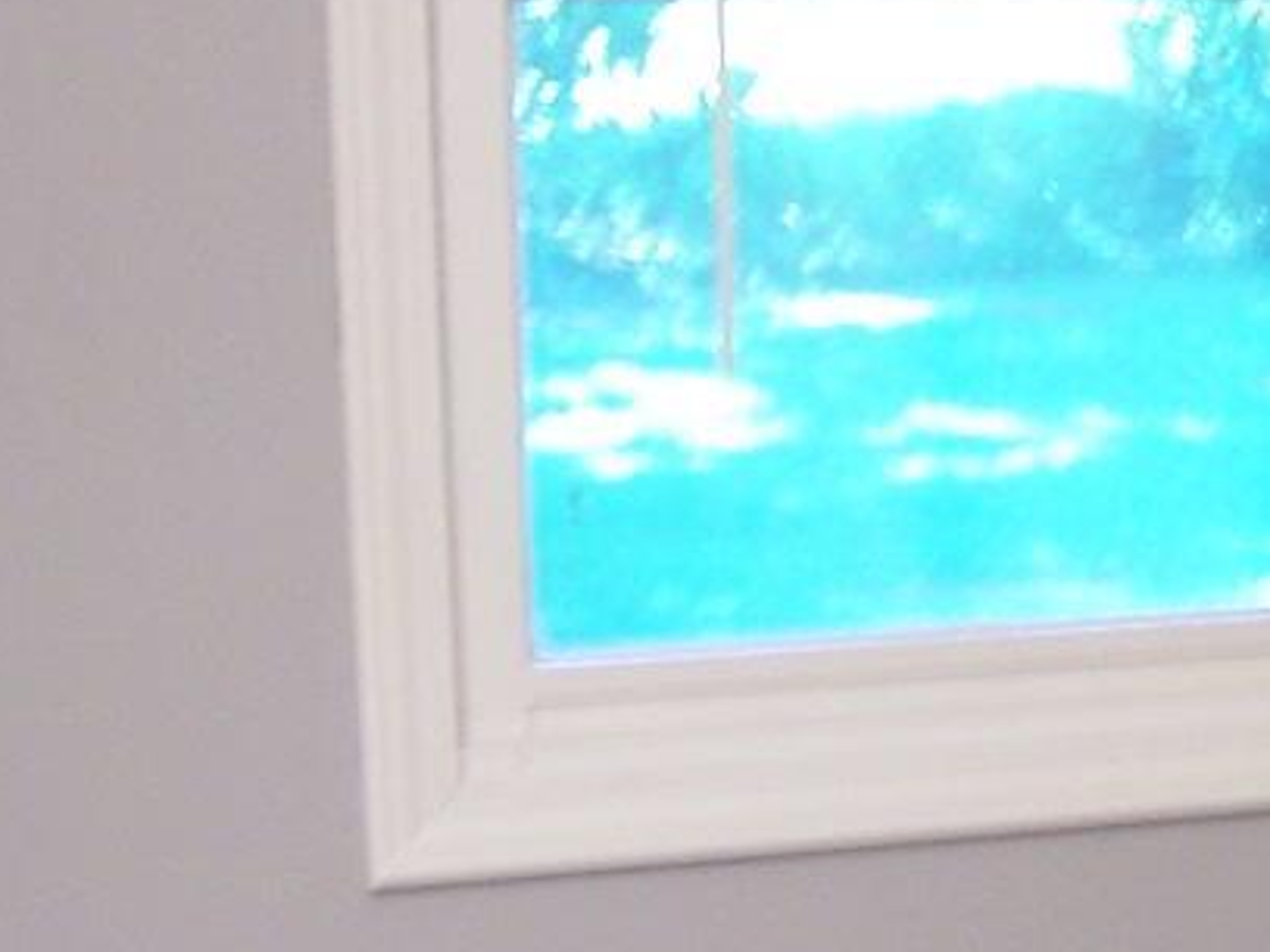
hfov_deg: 13.1
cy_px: 746
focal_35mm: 145
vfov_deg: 10.2
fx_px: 5318
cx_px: 1657
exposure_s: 1/6
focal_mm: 6.3
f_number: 2.8
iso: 80
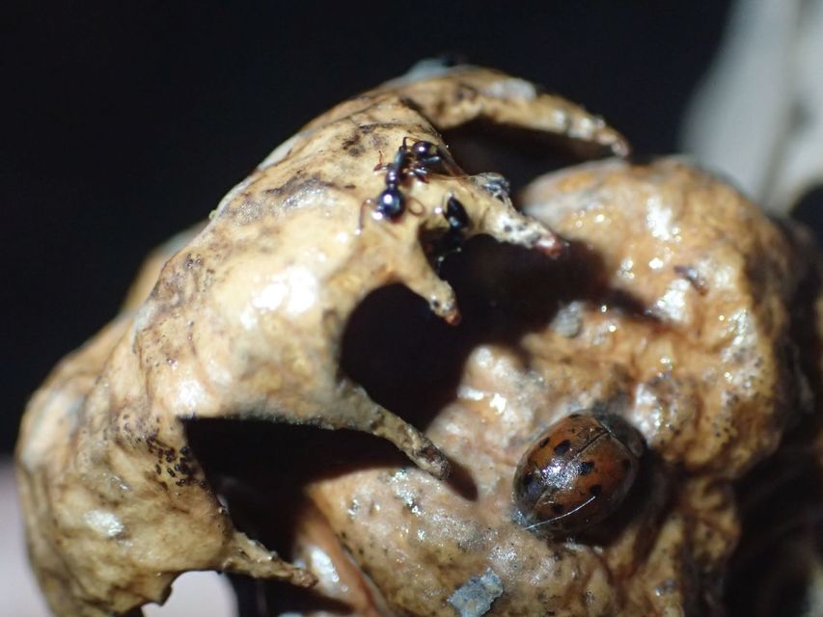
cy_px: 308
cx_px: 412
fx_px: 1760
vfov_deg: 19.9
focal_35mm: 74
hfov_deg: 26.3
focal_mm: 13.47
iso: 800
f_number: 13
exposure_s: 1/80
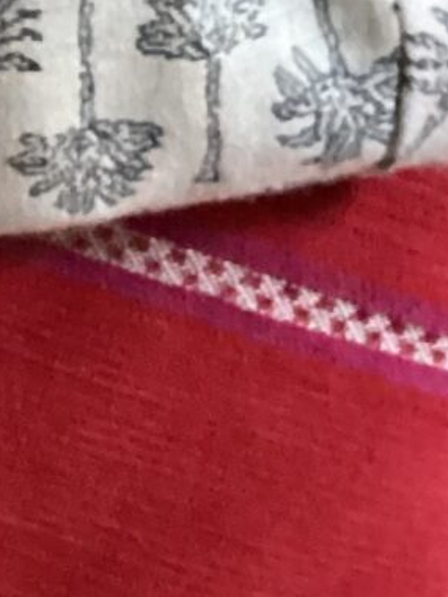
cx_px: -446
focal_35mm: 167
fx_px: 2882
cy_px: -932
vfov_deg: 10.0
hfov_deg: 8.4
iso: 640
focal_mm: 3.3
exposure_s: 1/24
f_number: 2.4
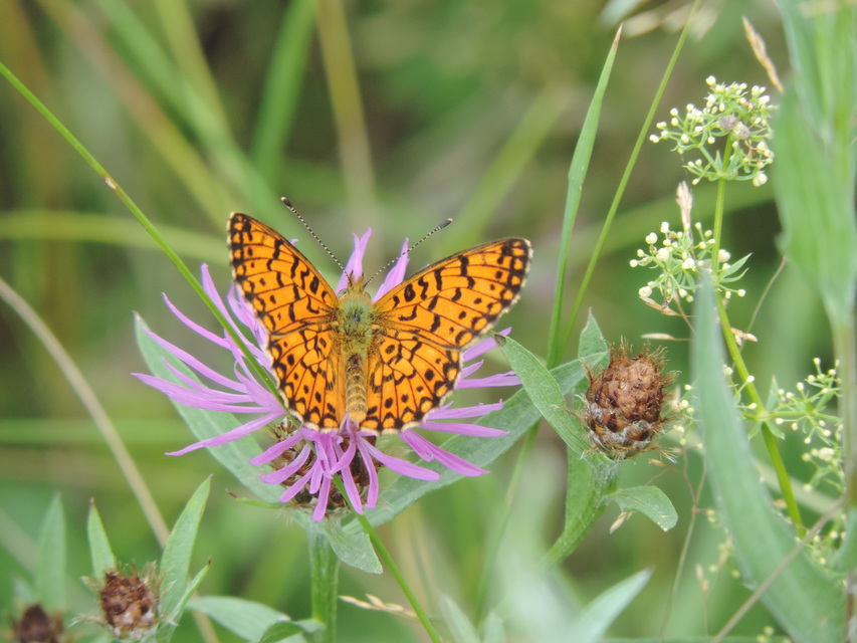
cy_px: 322
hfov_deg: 2.0
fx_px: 24761
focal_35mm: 1000
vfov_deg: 1.5
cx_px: 428
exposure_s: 1/320
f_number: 5.9
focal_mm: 180
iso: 400
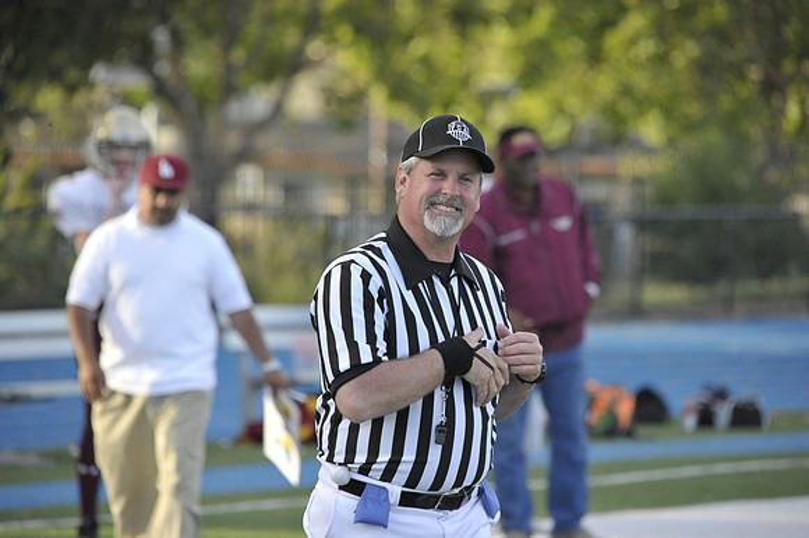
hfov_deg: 4.1
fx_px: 11229
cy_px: 269
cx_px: 404
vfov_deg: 2.7
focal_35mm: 500
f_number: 10
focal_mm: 500
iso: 5000
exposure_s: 1/1000
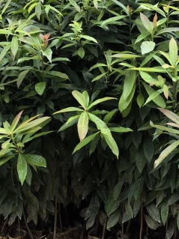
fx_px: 807
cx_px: 113
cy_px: -9
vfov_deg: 16.4
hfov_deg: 12.6
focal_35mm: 117
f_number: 2
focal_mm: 5.75
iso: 50
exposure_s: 1/144
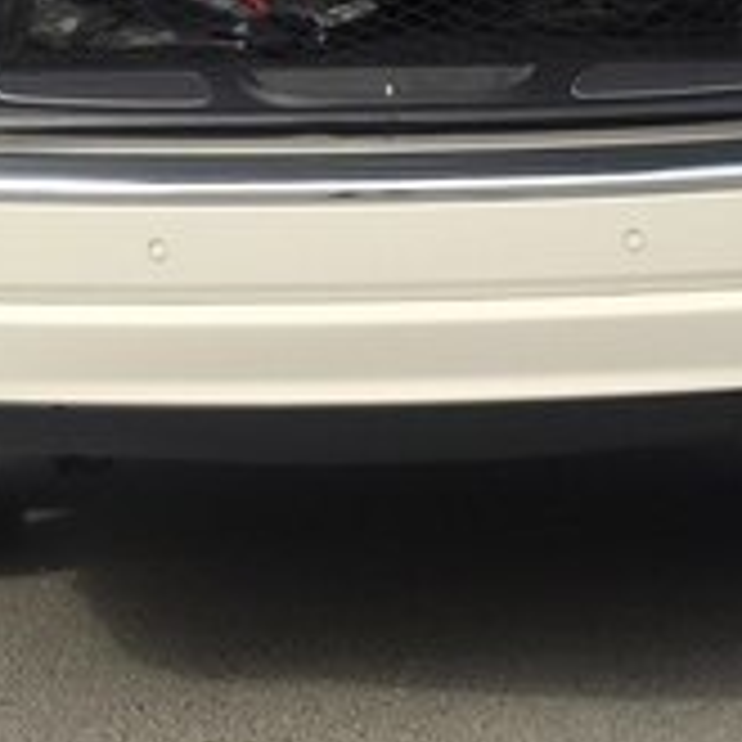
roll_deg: +3.0
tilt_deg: -1.6
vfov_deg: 21.1
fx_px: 1867
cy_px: -117
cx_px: 373
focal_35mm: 77
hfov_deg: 22.5
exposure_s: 1/1236
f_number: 2.2
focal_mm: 4.15
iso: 32
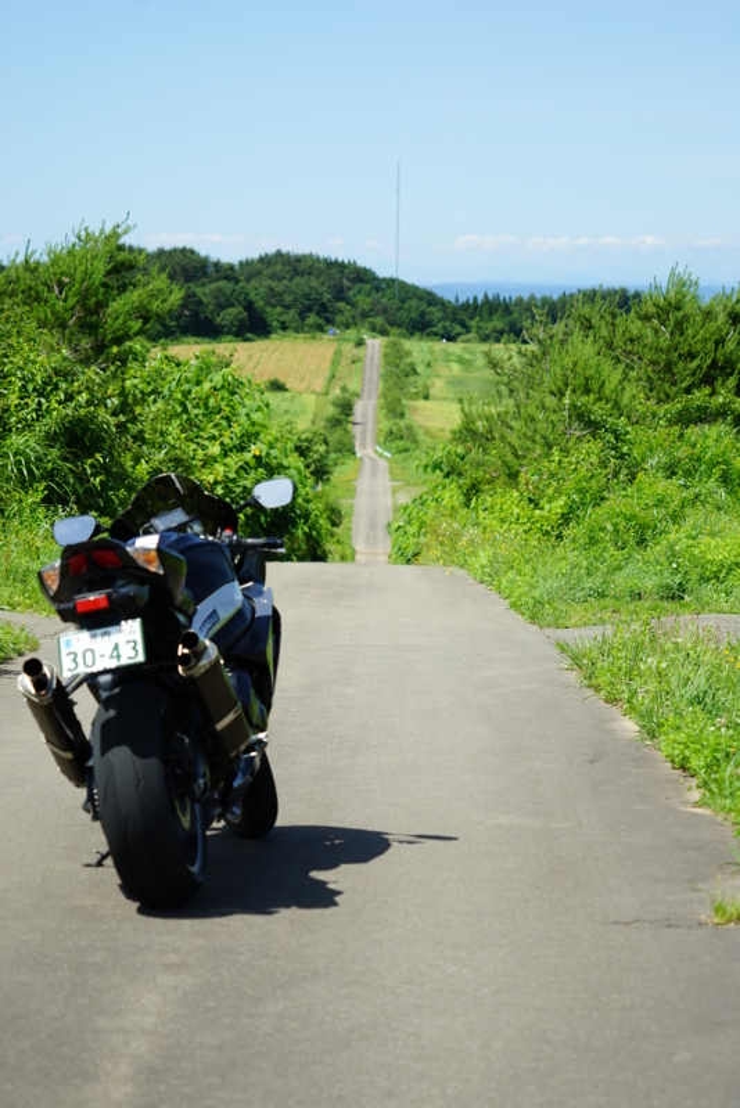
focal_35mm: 98
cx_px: 370
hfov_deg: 14.0
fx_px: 3019
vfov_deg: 20.8
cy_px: 554
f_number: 6.3
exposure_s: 1/400
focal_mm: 98
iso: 100
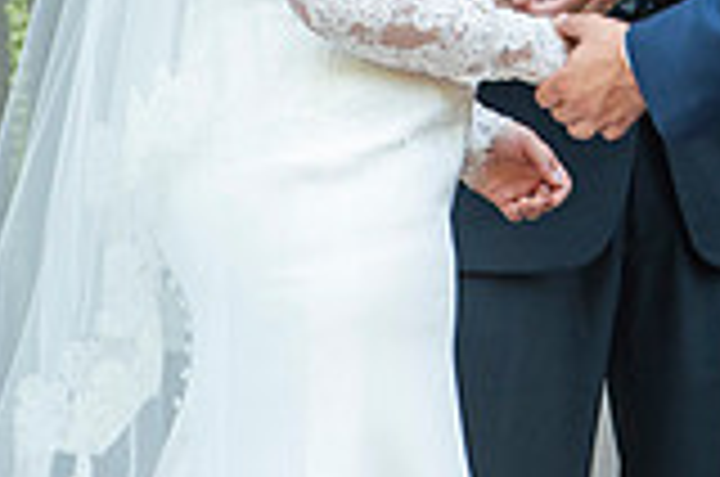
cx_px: 612
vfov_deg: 2.0
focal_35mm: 693
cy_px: -342
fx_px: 13832
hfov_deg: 3.0
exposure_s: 1/200
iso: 400
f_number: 3.5
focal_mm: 185
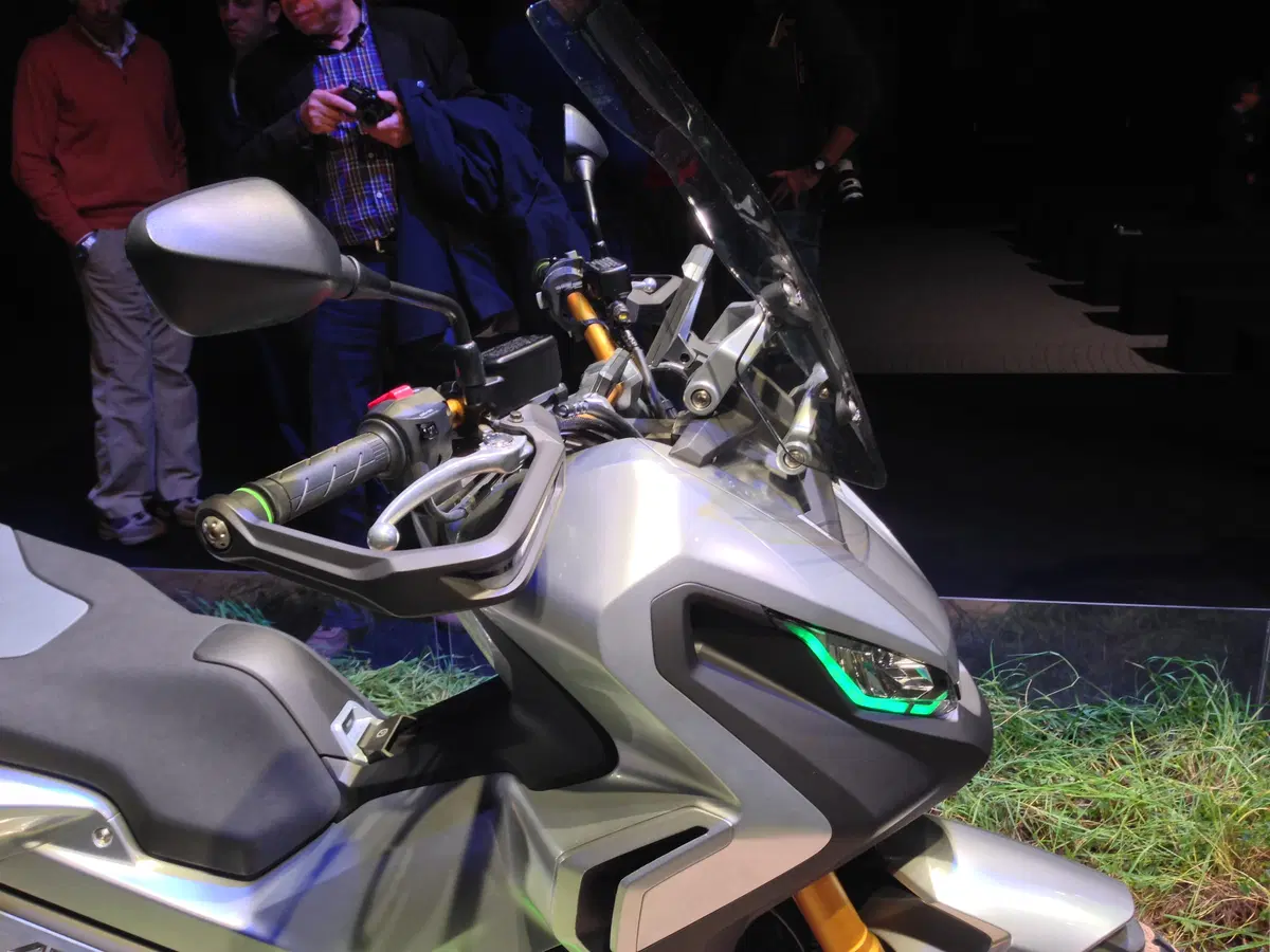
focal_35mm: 33
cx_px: 635
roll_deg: +2.7
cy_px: 476
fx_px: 1211
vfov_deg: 42.9
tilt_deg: -20.6
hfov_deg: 55.4
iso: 64
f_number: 2.4
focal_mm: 4.12
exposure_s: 1/20
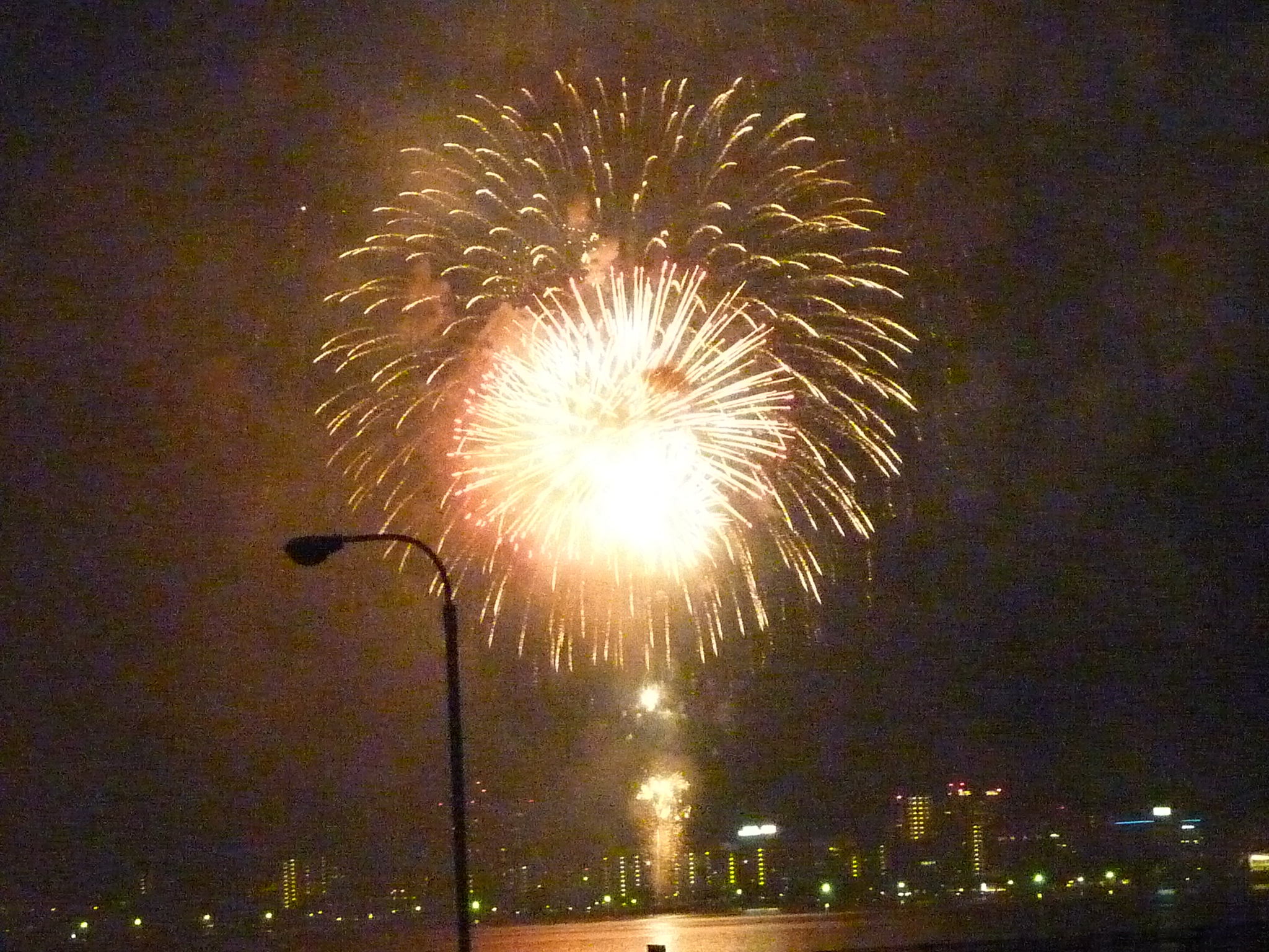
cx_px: 634
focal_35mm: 113
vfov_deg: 13.1
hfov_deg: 17.4
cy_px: 476
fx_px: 4143
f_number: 4
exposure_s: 1/8
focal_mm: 10.3
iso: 1600
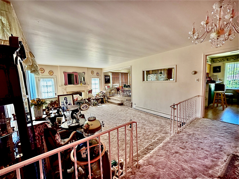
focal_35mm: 14
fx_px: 97
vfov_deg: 85.7
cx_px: 120
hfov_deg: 102.1
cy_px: 90
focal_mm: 2.22
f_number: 2.2
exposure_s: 1/121
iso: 250
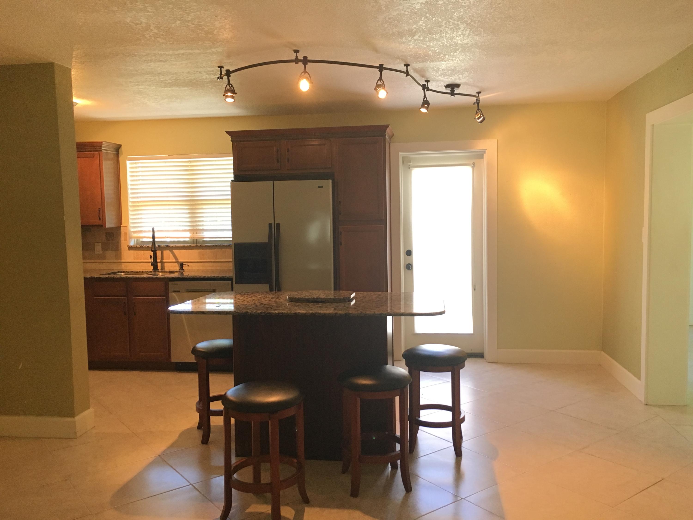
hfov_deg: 61.7
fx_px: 581
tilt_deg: -3.5
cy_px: 260
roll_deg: +1.4
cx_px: 346
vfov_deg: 48.2
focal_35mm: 29
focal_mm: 4.15
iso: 125
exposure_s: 1/30
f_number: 2.2
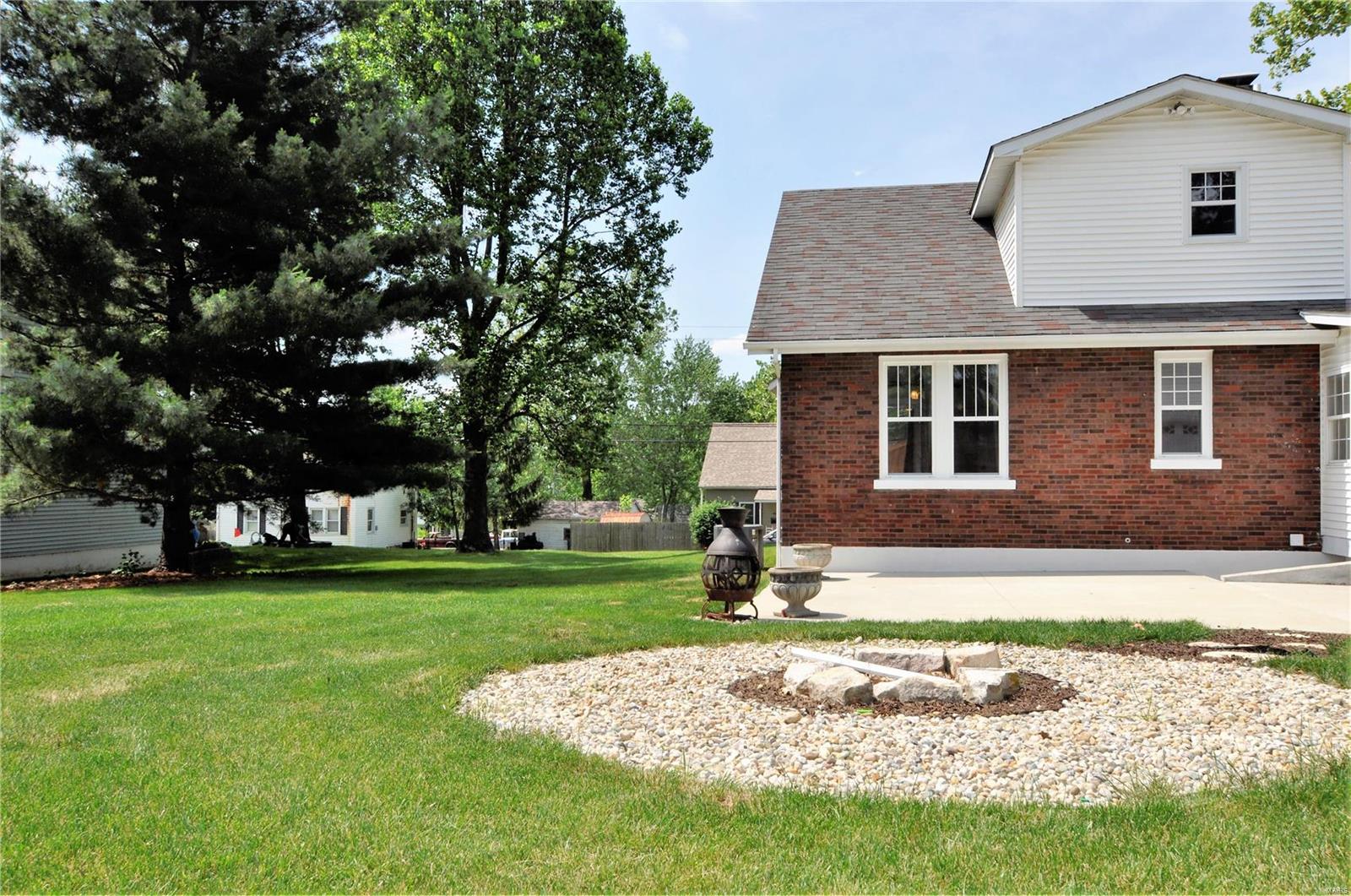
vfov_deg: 47.8
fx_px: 1012
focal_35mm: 27
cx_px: 676
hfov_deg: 67.5
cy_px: 448
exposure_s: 1/200
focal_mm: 18
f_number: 13
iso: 200
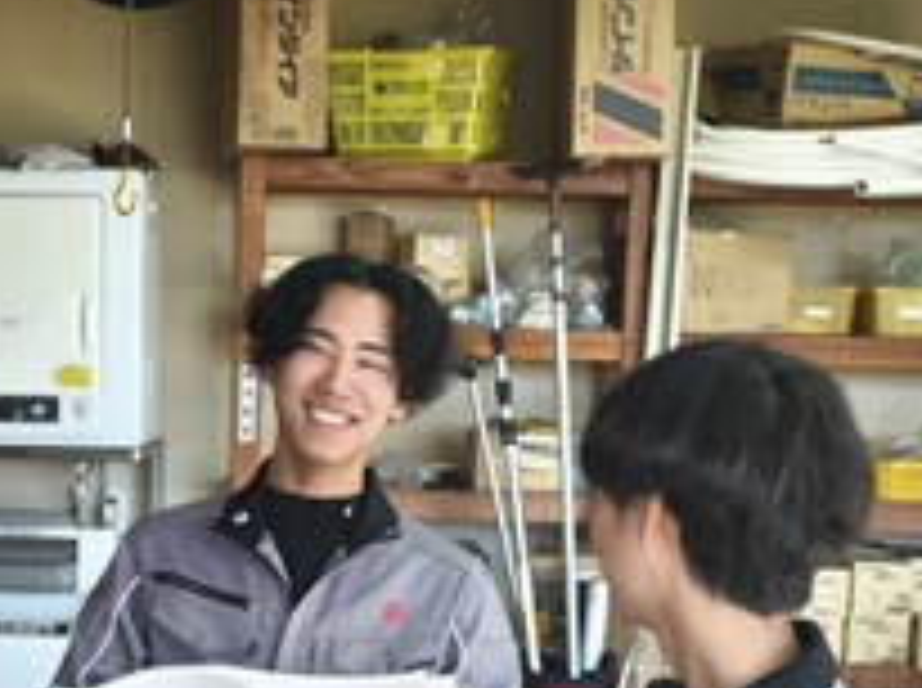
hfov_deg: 22.1
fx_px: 2340
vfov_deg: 16.6
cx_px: 225
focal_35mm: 88
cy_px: 571
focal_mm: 7.1
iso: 1000
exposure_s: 1/287
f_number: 1.9
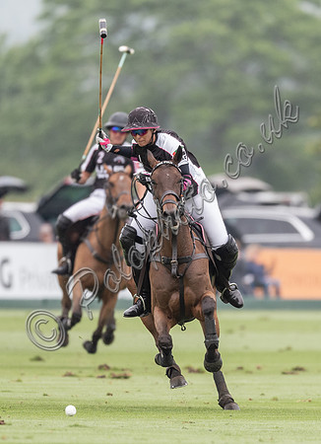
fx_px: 12623
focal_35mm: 998
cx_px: 180
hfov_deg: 1.5
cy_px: 285
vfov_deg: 2.0
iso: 800
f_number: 4
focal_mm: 500
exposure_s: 1/1600
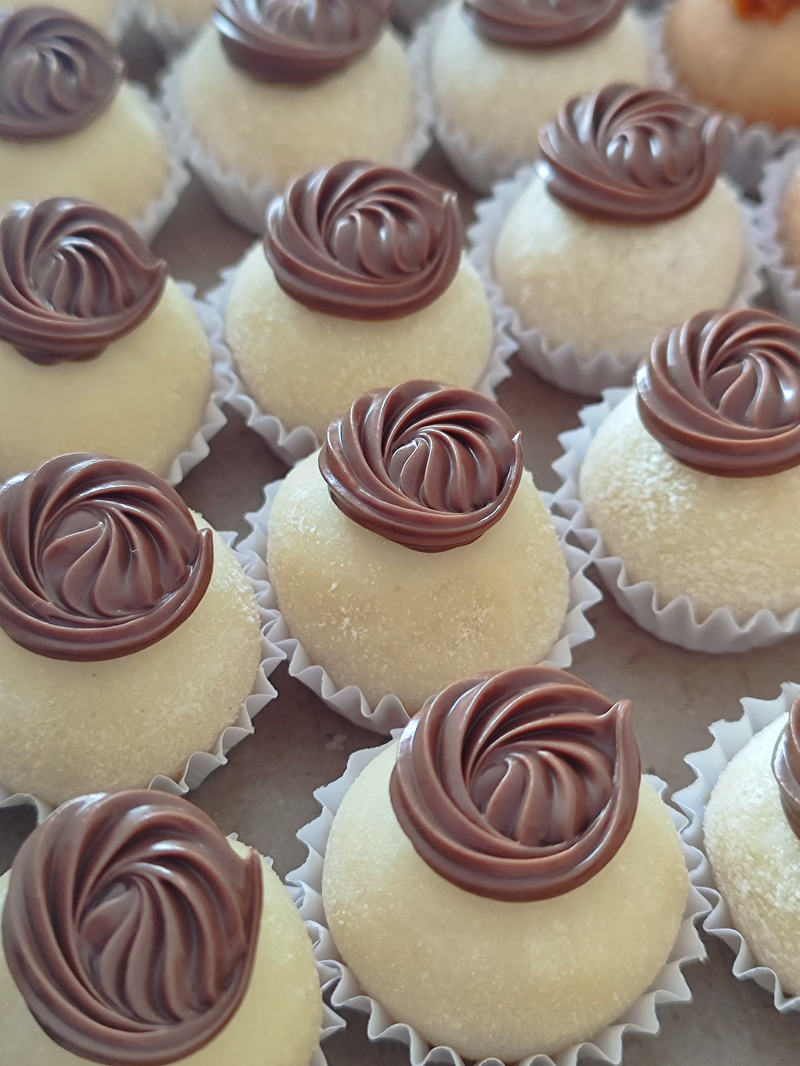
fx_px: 740
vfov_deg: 71.6
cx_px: 400
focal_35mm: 24
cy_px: 533
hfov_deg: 56.8
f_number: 1.89
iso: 1270
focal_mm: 5.89
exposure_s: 1/60
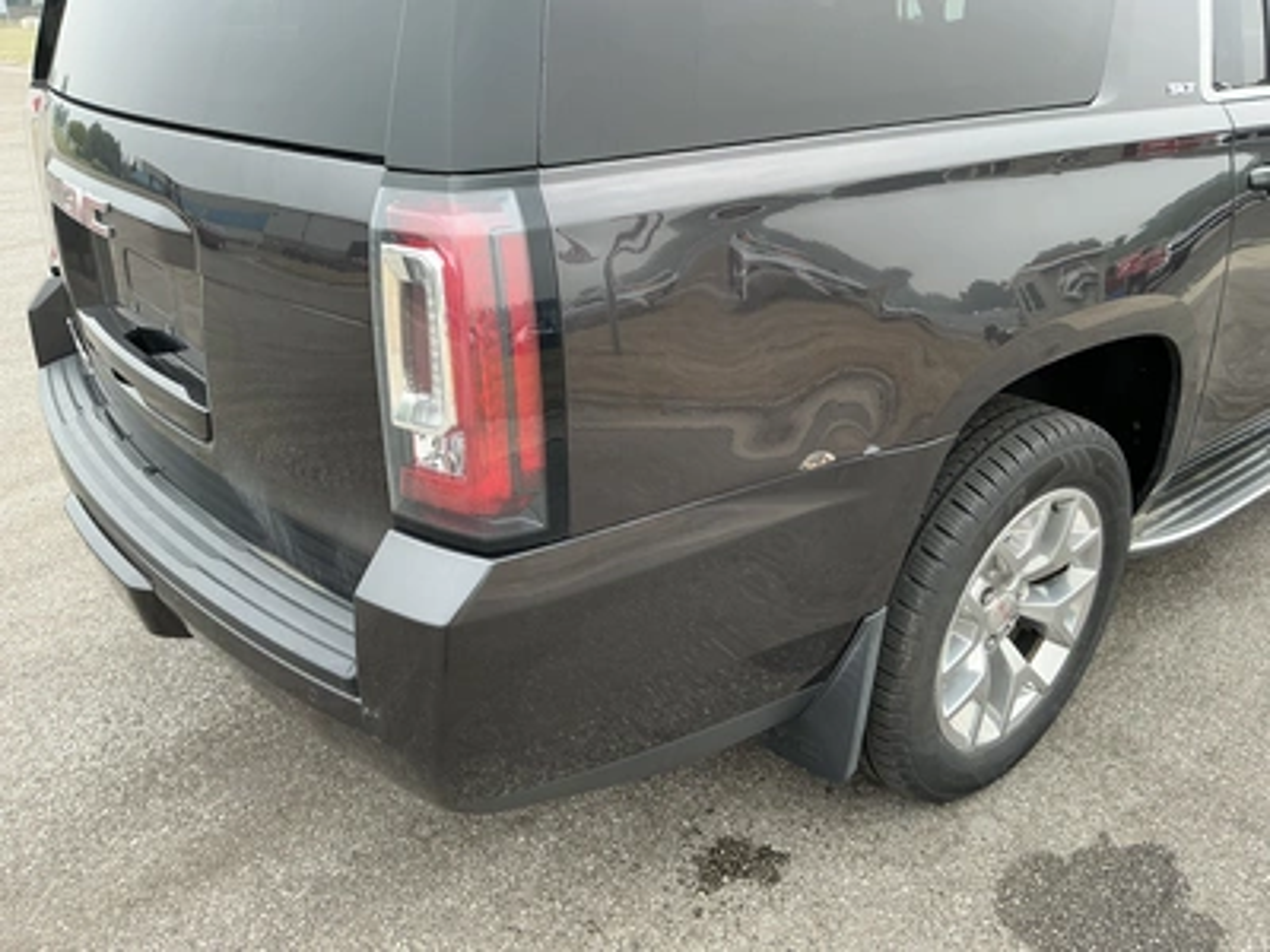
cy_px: 476
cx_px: 635
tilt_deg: -24.5
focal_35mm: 28
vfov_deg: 49.7
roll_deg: +0.6
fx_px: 1027
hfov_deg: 63.4
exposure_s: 1/324
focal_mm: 3
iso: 25
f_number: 1.8
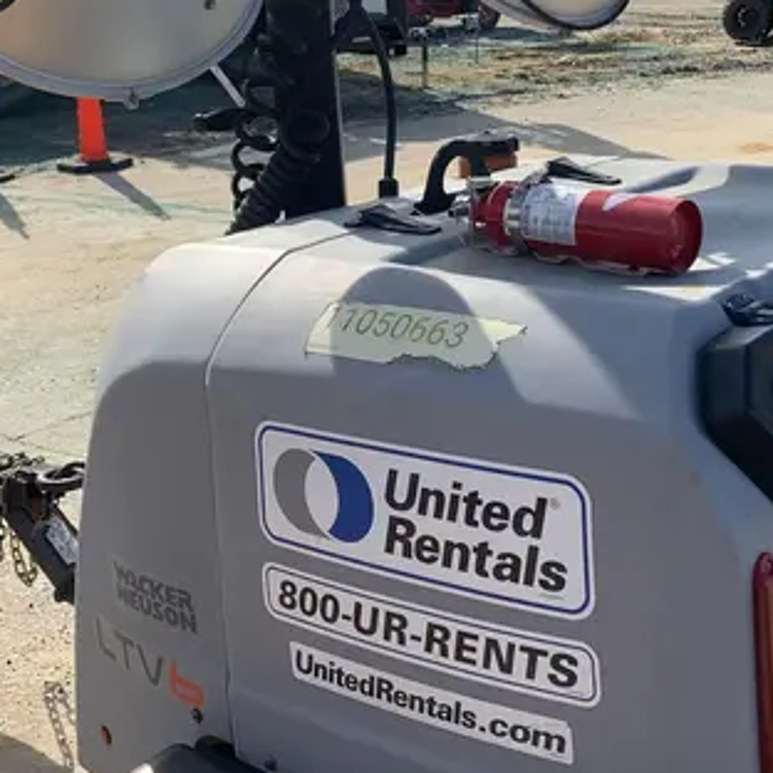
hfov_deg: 31.6
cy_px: 212
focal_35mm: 54
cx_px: 416
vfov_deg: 31.2
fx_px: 1364
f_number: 1.8
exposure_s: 1/1845
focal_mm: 4.25
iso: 25
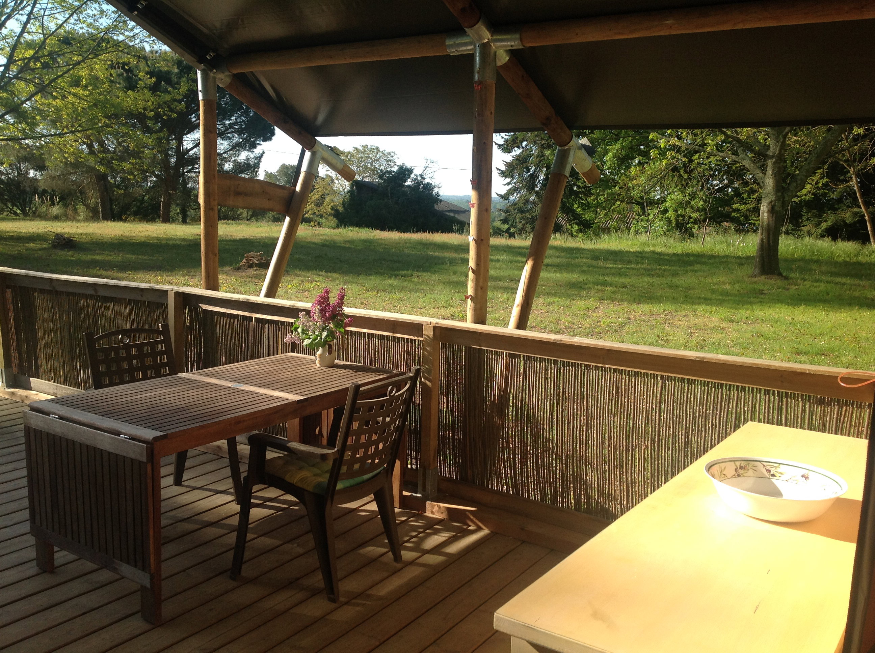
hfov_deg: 52.7
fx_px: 883
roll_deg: -2.0
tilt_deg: -9.0
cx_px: 438
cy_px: 326
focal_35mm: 35
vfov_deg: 40.6
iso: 50
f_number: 2.4
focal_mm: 4.28
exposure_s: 1/657
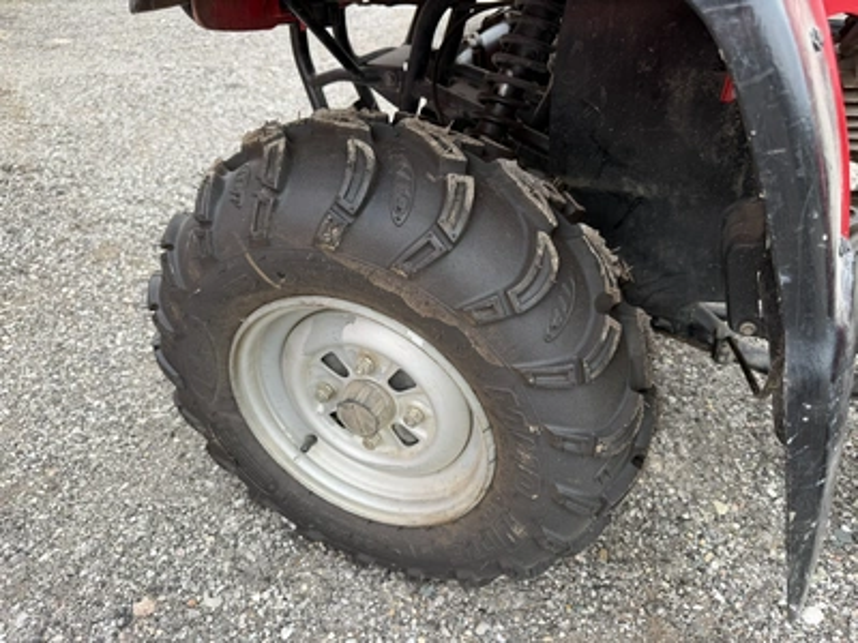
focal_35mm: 24
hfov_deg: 71.6
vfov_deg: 56.8
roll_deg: -0.1
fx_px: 595
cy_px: 322
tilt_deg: -35.8
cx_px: 429
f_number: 1.78
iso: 80
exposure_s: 1/377
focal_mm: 6.76
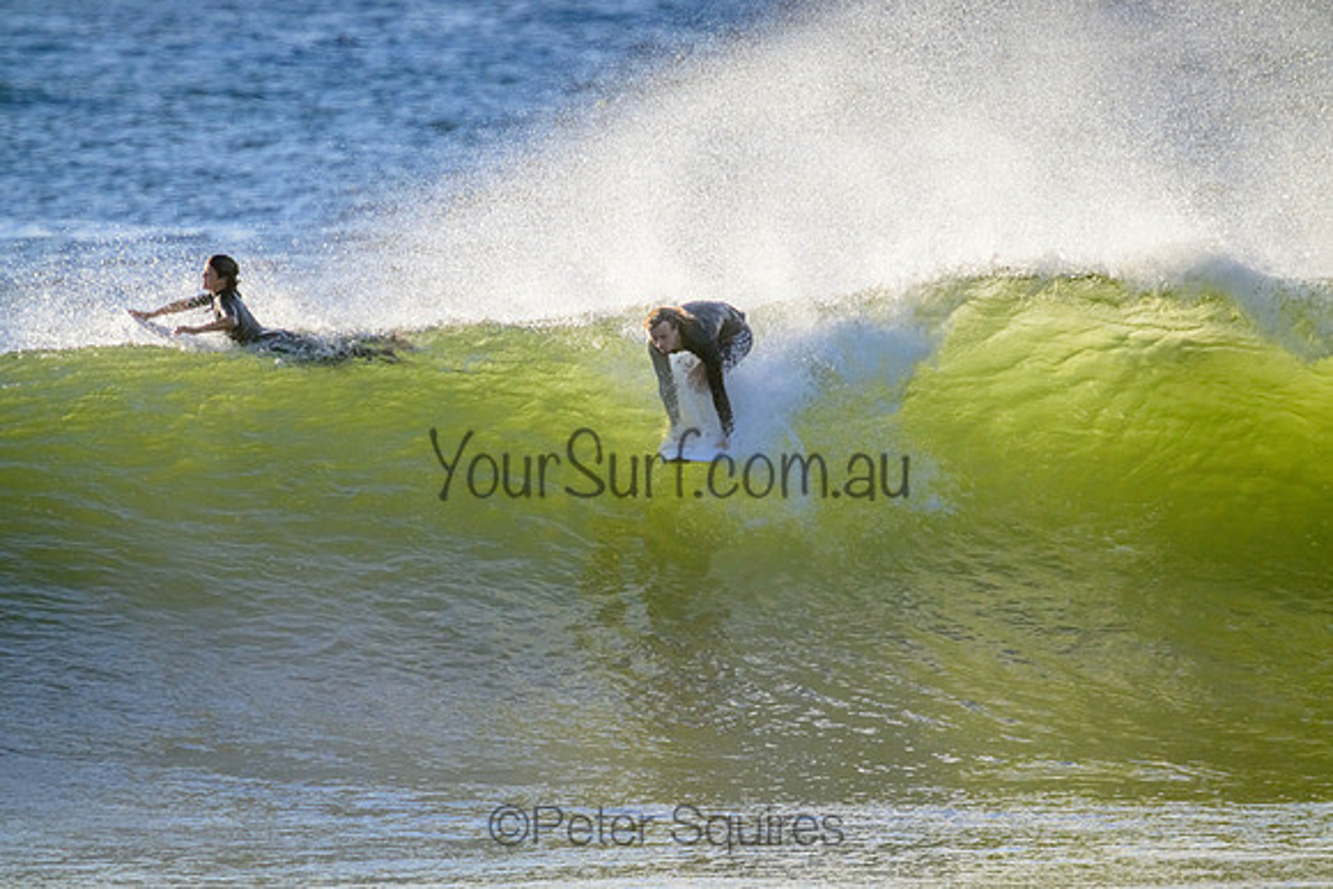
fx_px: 29628
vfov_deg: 1.7
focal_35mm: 800
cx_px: 666
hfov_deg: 2.6
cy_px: 444
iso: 1250
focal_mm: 800
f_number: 11
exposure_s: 1/2000
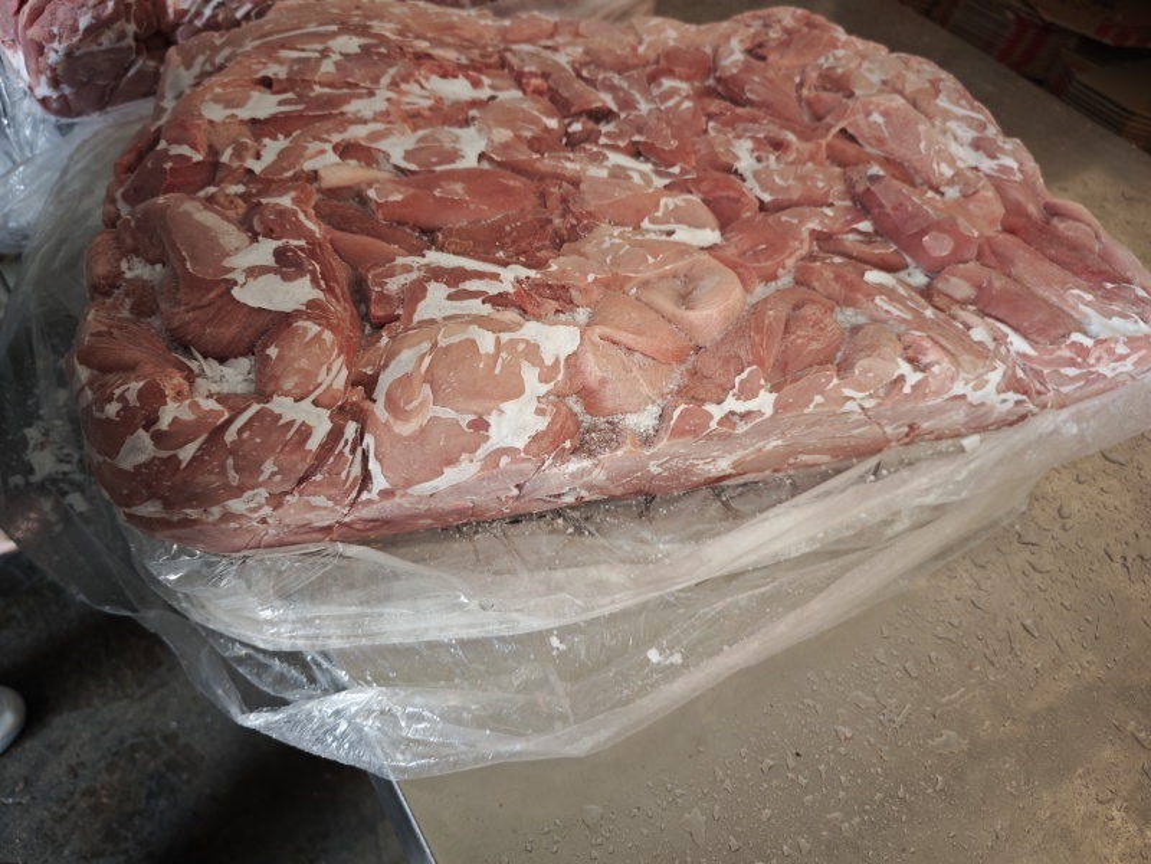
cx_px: 576
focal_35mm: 23
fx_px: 765
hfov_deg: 73.9
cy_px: 432
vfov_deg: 58.9
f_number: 1.62
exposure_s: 1/70.7
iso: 400
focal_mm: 6.55
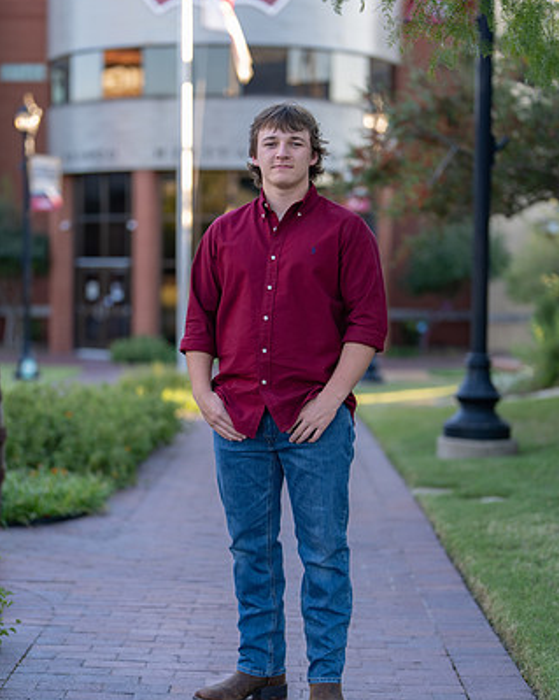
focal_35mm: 80
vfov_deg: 23.8
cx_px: 247
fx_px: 1655
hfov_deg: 19.2
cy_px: 383
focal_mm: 50
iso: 100
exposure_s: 1/500
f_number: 1.2
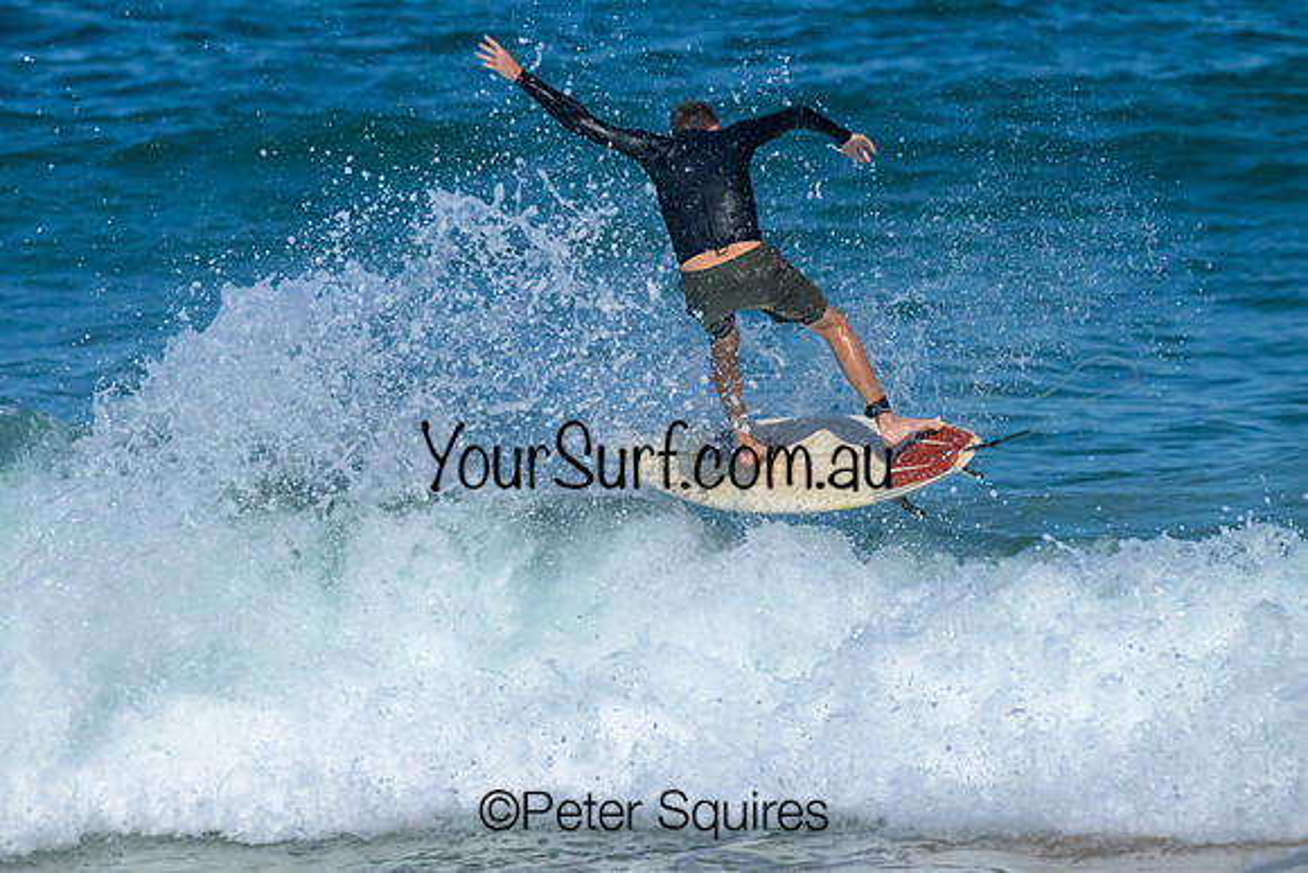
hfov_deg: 4.0
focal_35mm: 509
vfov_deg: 2.7
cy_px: 318
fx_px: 18500
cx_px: 565
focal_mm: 370
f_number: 8
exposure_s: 1/2000
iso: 5000
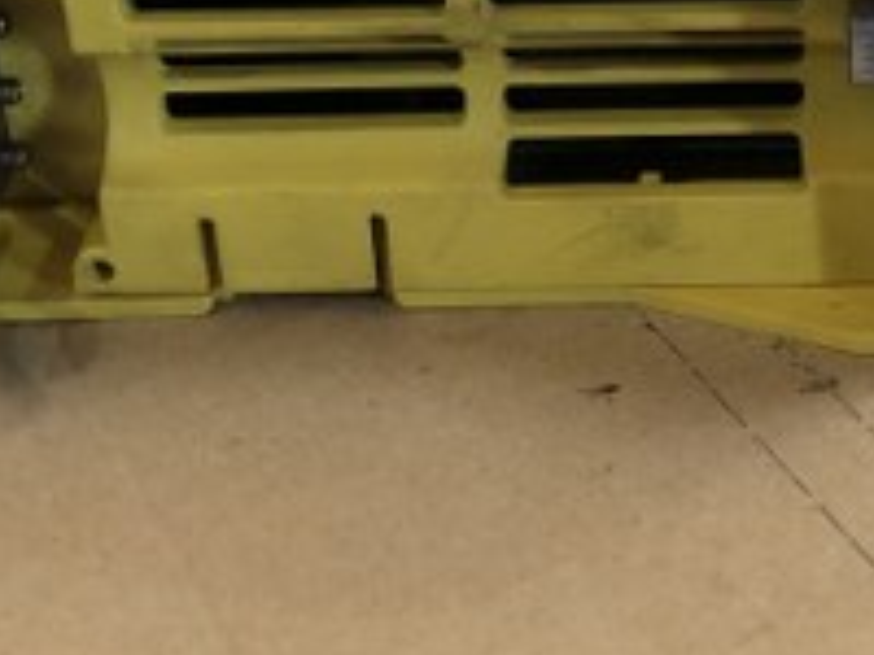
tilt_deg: -25.8
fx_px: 2121
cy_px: -157
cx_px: 734
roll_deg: +0.5
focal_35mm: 84
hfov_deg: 22.9
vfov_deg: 16.7
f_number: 1.8
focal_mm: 4
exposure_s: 1/20
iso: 40
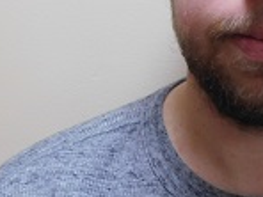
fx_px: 425
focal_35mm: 56
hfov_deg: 31.9
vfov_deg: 24.0
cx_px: 258
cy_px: -34
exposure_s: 1/30
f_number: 3
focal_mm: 4
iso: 250
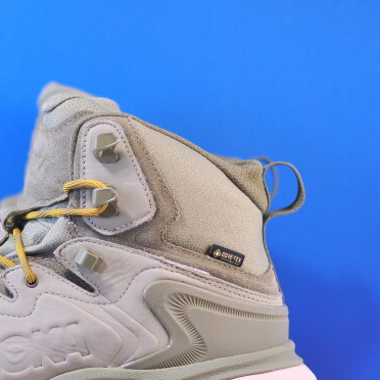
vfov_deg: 12.7
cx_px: 5
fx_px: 1702
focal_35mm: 137
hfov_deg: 12.6
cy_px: 255
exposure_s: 1/320
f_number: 2
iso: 250
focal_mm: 50
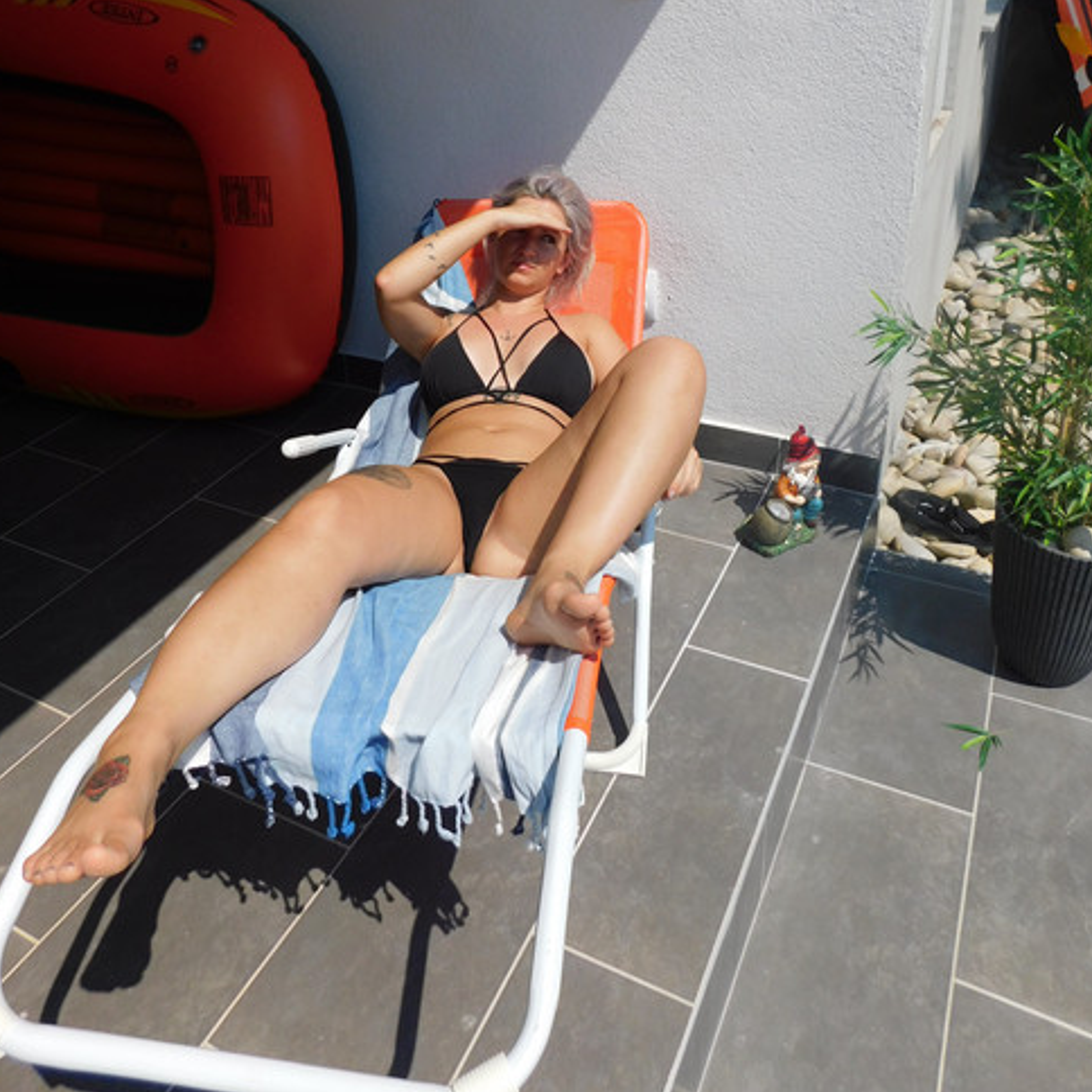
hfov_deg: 57.3
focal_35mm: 28
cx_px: 548
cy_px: 351
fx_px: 999
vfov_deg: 55.9
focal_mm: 4
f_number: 6
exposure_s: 1/640
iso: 125
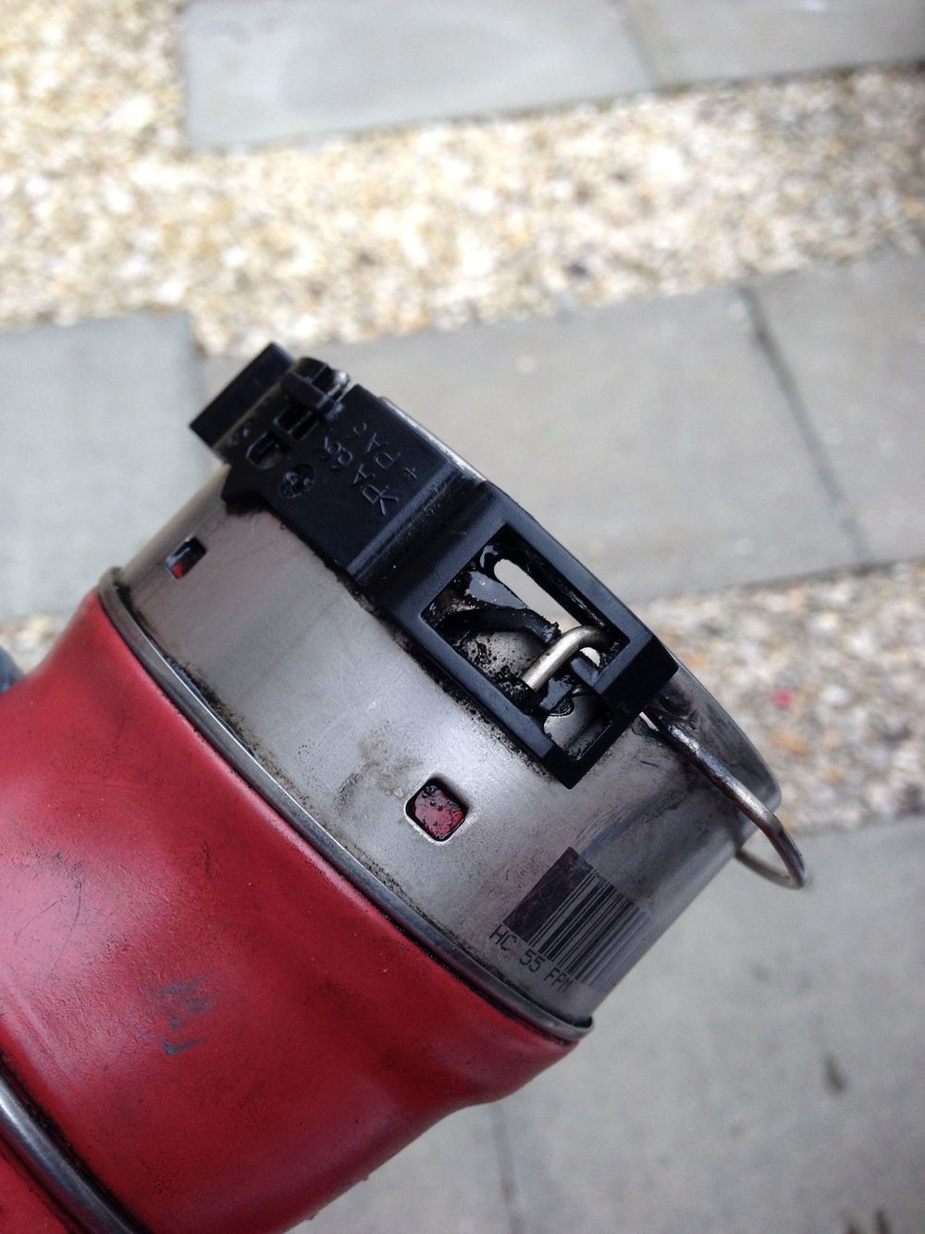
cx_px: 462
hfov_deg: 43.0
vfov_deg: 55.3
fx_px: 1176
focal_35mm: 33
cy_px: 617
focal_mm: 4.12
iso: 80
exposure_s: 1/120
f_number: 2.4
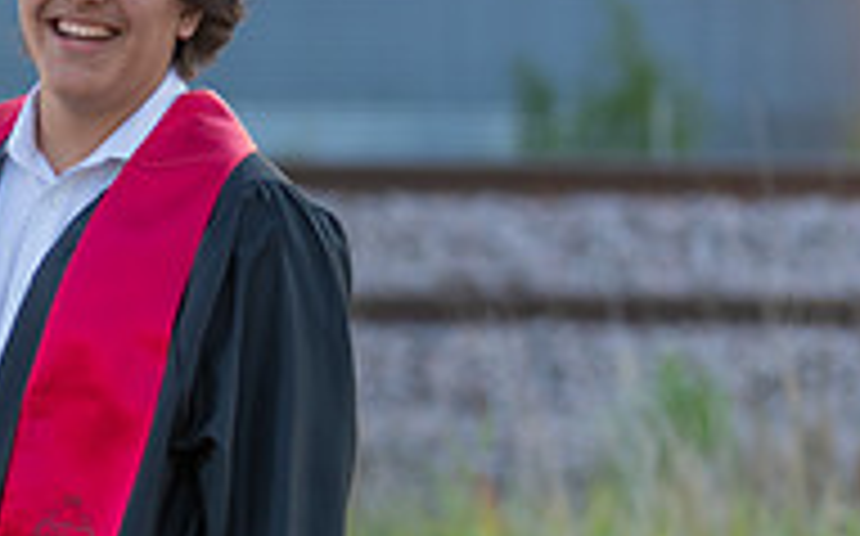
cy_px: 408
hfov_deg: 5.9
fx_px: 8266
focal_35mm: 353
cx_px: -261
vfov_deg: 3.7
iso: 160
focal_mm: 114
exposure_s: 1/320
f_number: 2.8
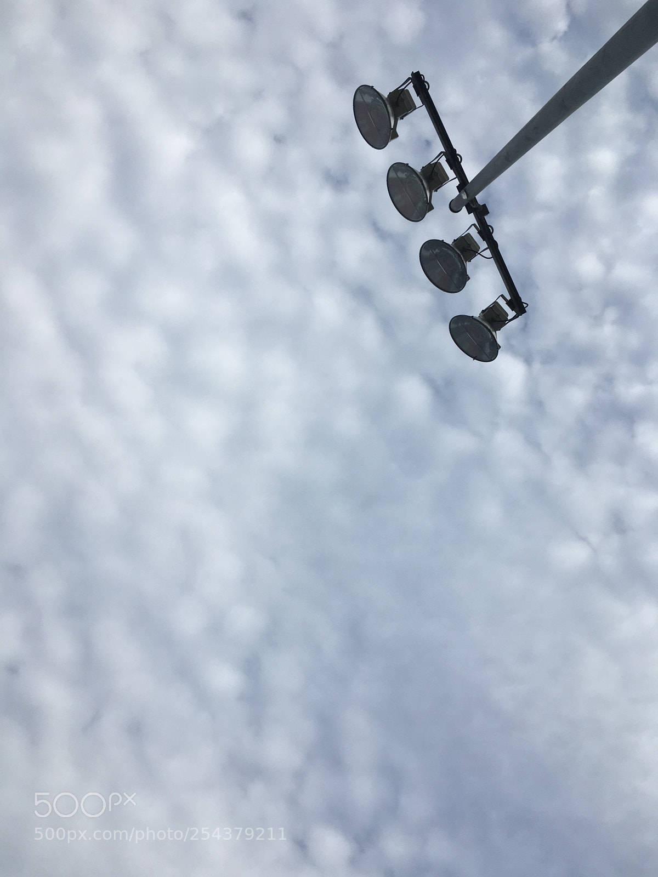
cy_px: 438
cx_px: 329
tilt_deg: +82.4
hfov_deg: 48.2
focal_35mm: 29
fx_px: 735
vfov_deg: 61.7
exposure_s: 1/1972
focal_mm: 4.15
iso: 25
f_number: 2.2
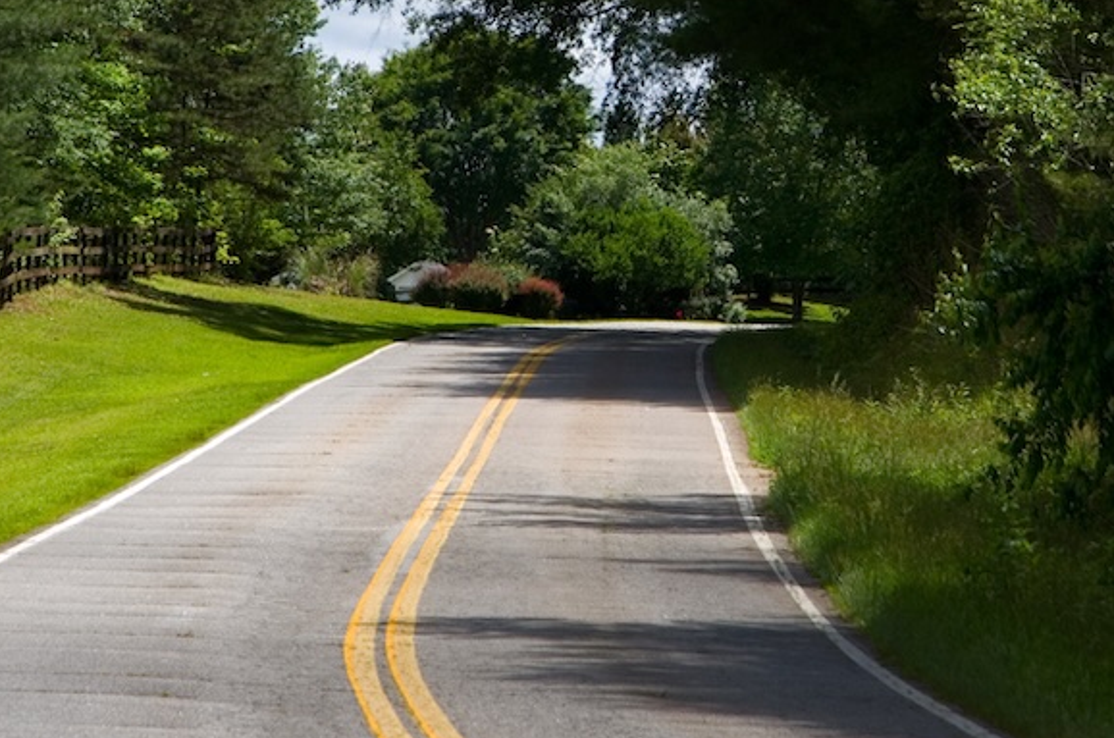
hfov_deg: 8.5
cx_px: 702
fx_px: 7505
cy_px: 136
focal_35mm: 243
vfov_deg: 5.6
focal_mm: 78
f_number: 8
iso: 100
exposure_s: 1/320
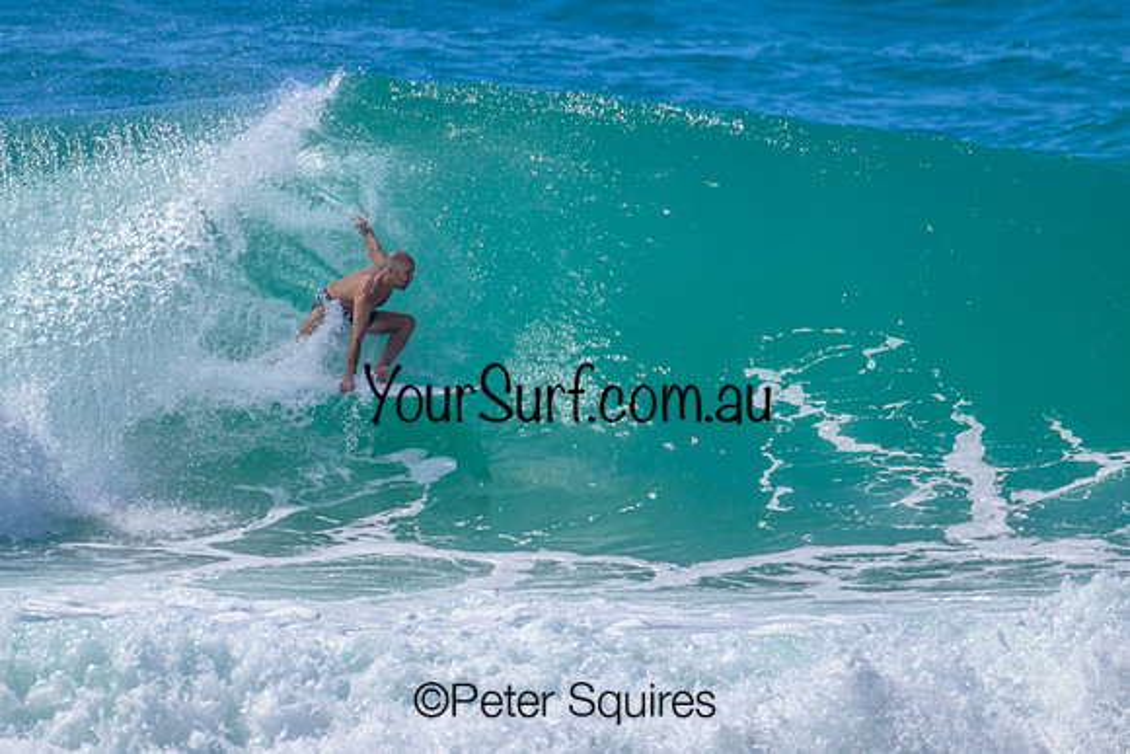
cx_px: 477
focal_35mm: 924
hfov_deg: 2.2
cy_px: 367
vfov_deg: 1.5
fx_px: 29014
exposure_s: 1/2000
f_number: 11
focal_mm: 800
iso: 720
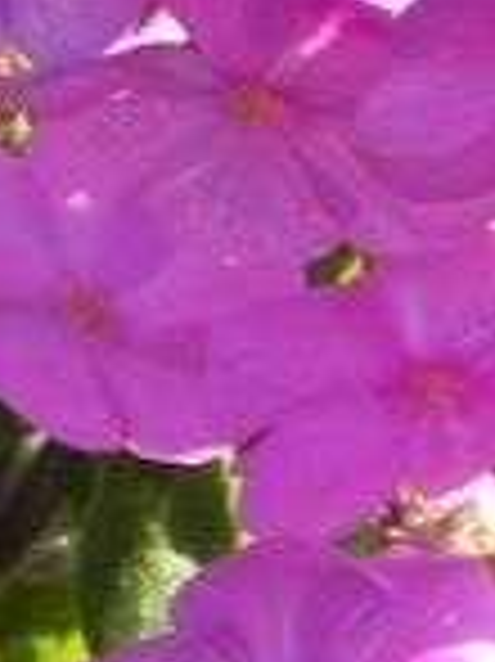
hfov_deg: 3.2
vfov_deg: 4.3
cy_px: 54
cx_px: 410
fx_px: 8841
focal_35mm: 463
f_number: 8
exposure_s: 1/125
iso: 160
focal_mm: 15.1
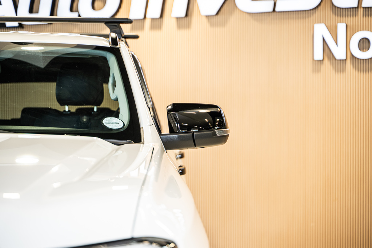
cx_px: 186
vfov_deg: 18.2
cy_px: 124
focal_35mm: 75
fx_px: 775
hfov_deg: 27.0
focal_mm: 75
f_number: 2.8
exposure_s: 1/125
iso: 640
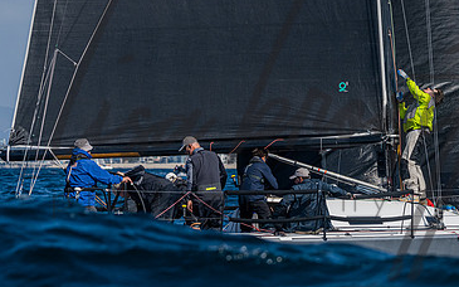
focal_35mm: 328
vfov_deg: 4.0
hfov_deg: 6.4
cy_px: 96
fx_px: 4102
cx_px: 283
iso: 400
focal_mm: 175
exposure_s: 1/5000
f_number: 6.3
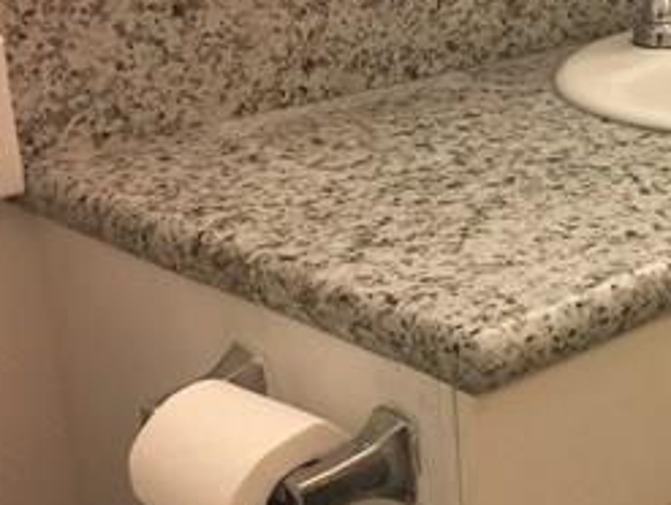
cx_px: 763
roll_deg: -2.1
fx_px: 1456
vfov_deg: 19.7
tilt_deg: -20.7
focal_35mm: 75
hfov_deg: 24.0
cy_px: 242
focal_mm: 4.15
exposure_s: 1/15
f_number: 2.2
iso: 32
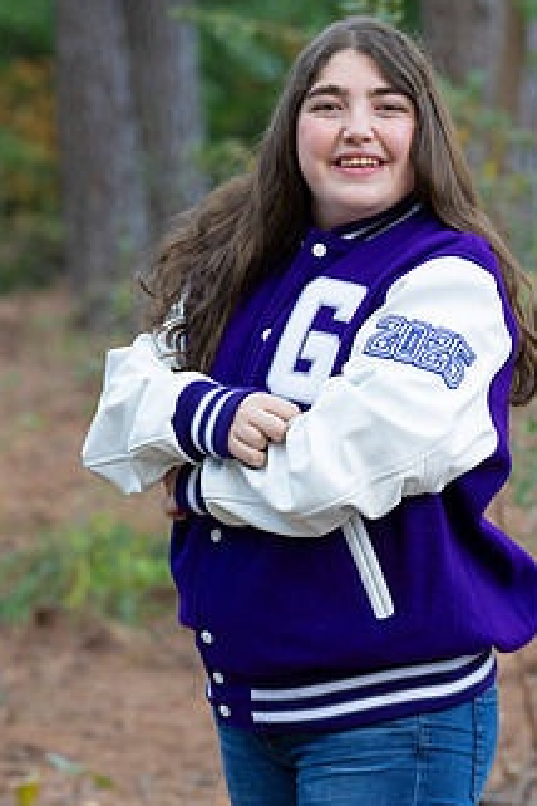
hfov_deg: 7.3
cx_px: 326
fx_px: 4229
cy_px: 334
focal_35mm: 189
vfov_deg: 10.9
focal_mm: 135
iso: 800
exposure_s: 1/80
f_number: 5
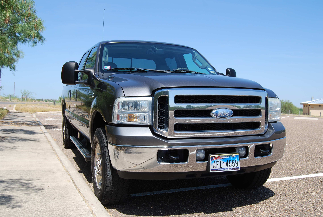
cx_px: 162
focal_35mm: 39
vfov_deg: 34.4
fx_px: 351
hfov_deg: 49.5
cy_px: 108
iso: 100
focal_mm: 26
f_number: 8
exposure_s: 1/250
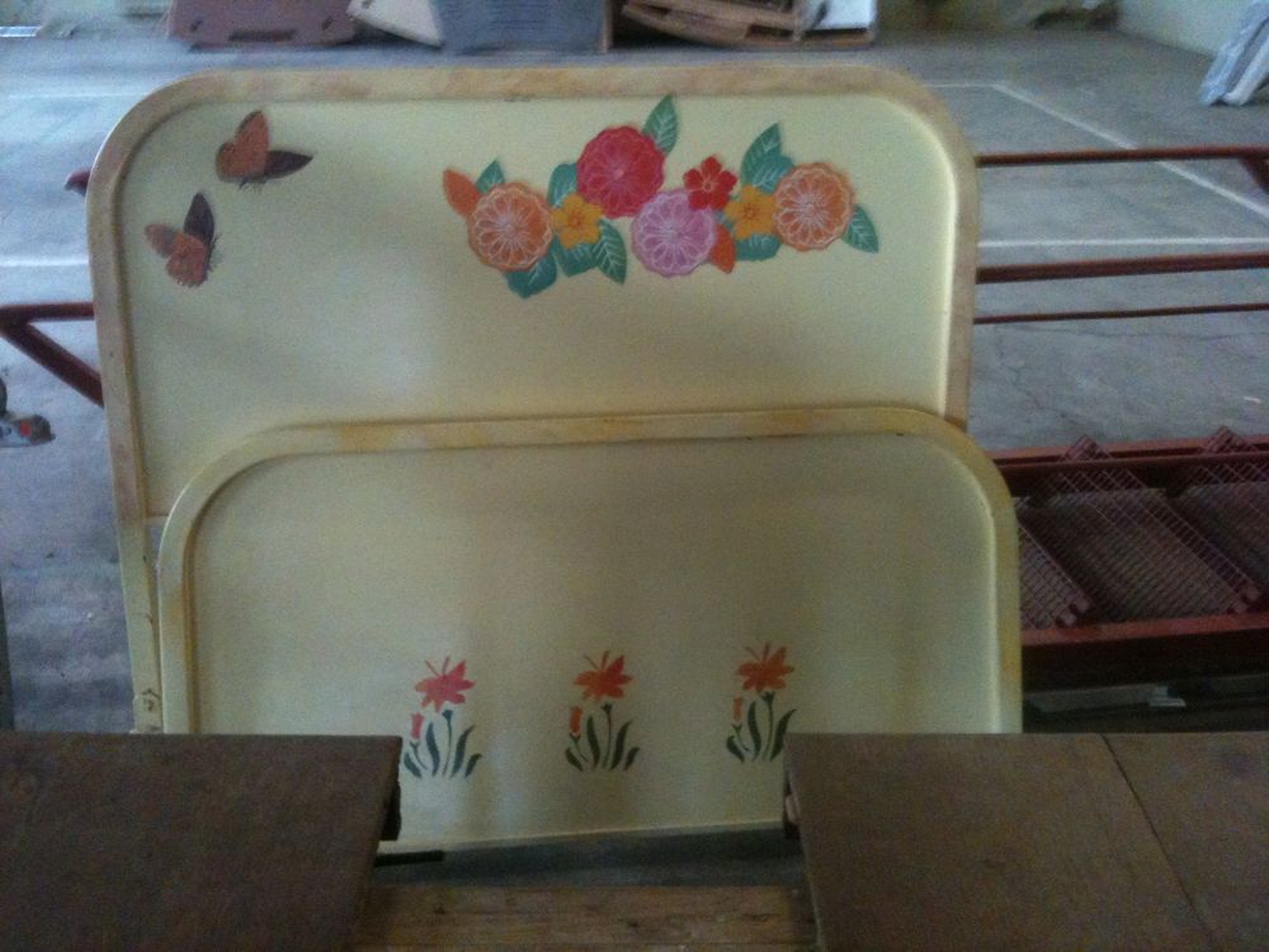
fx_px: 1283
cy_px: 476
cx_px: 634
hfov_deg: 52.6
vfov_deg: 40.7
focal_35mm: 35
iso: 400
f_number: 2.8
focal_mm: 3.85
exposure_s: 1/17
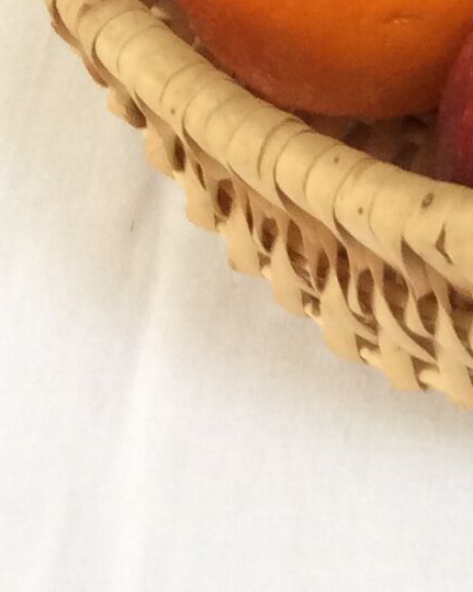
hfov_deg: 9.7
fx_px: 2626
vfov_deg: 11.8
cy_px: -498
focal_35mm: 150
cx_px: 910
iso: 64
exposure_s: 1/25
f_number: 2.4
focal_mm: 3.3
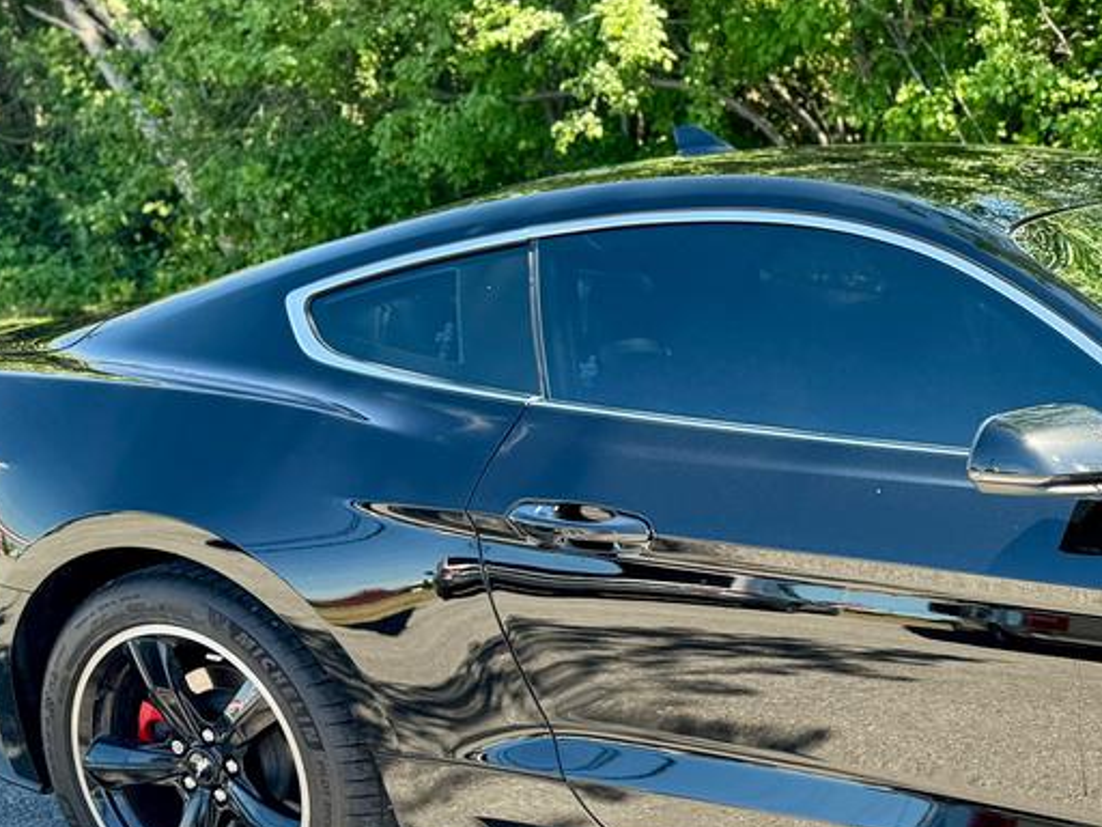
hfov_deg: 29.1
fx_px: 1910
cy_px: 717
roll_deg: +0.7
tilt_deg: -20.5
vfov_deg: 23.9
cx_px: 1207
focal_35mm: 60
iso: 80
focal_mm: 6.76
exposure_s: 1/296
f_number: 1.78
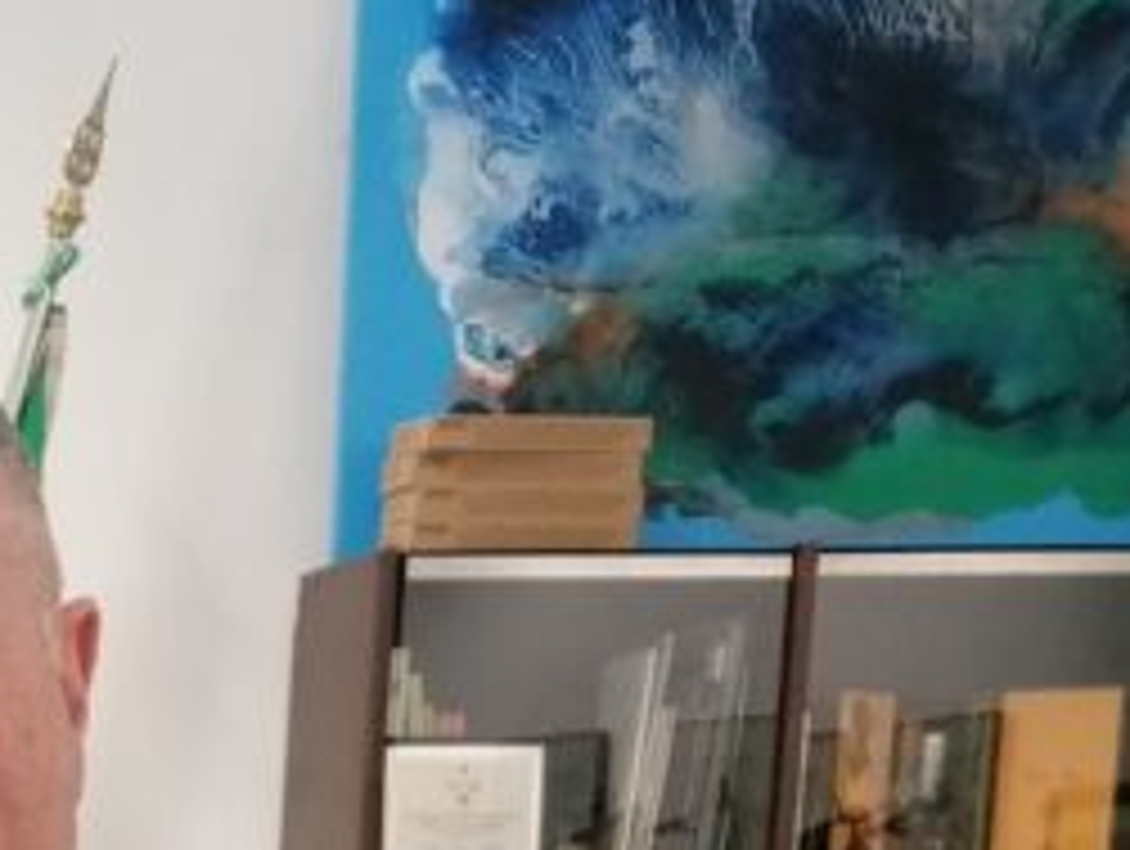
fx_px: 3596
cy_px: 1619
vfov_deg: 12.2
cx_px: -684
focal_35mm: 110
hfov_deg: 16.0
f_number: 1.8
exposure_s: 1/33.3
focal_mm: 4.75
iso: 200
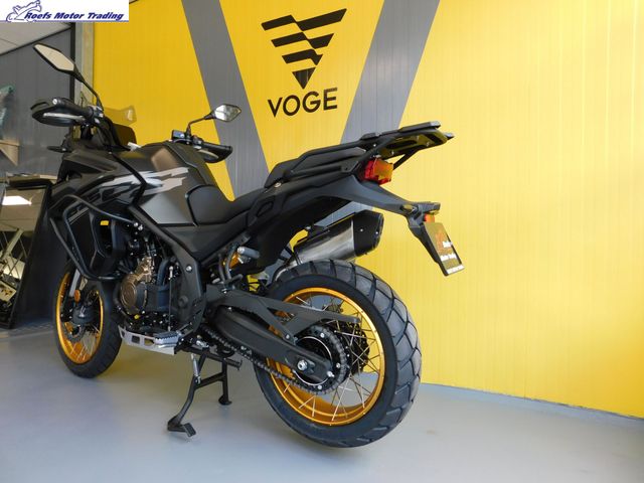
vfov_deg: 58.9
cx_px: 322
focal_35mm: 23
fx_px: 428
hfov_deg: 73.9
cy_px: 242
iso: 125
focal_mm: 4
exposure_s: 1/40
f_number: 3
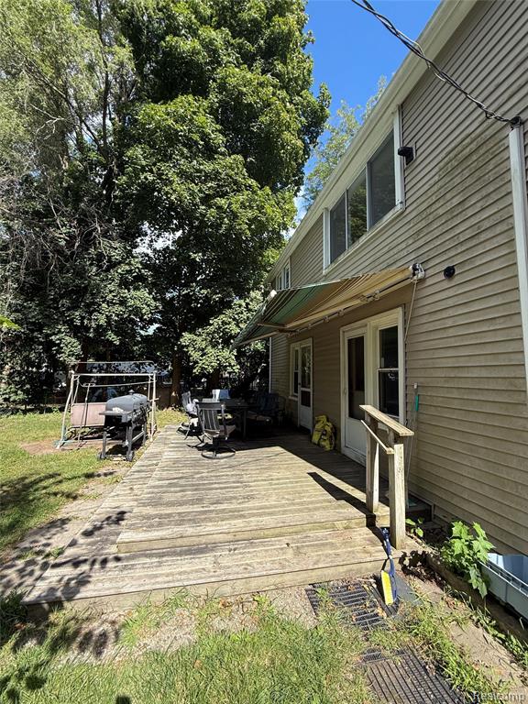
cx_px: 264
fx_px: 285
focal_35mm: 14
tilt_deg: +4.1
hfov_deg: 85.7
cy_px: 352
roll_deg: -2.4
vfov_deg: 102.1
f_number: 2.2
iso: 50
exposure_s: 1/564
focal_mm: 2.22
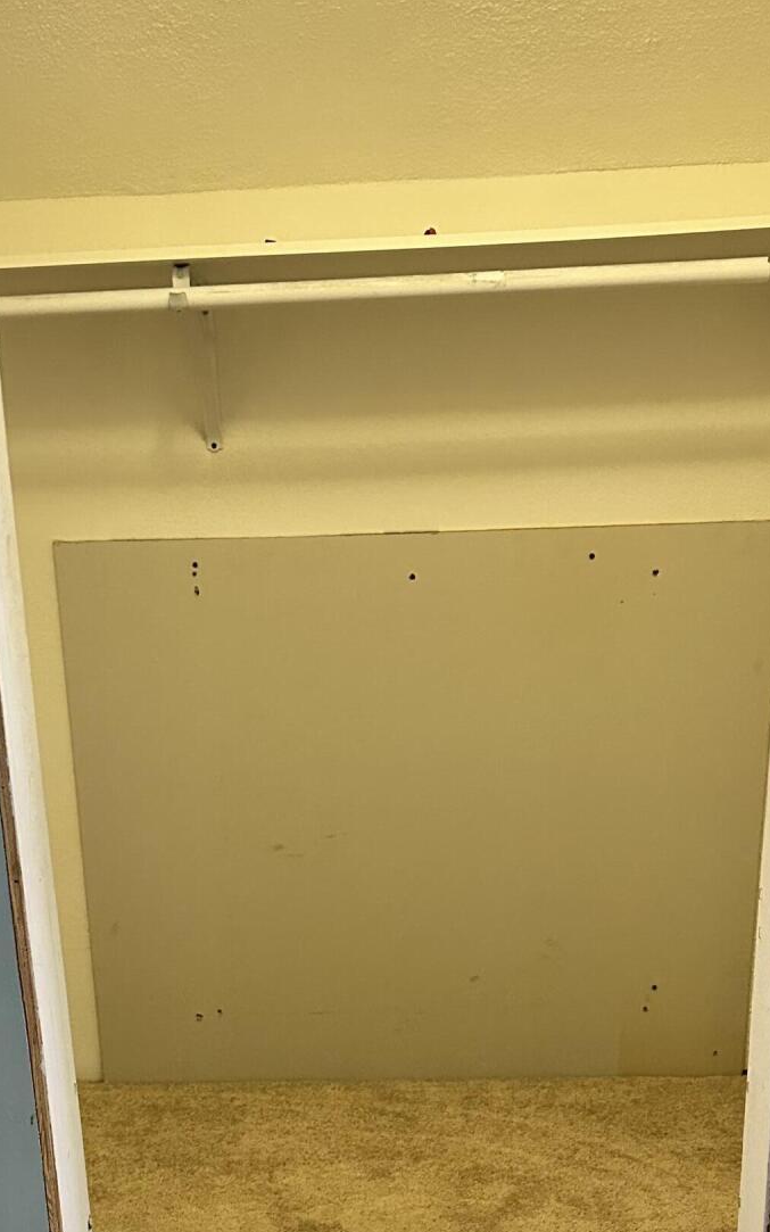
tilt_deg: -21.2
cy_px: 1058
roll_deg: +1.1
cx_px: 338
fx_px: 1578
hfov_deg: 27.4
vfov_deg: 40.1
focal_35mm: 47
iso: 640
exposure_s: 1/60
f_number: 1.78
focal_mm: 6.86
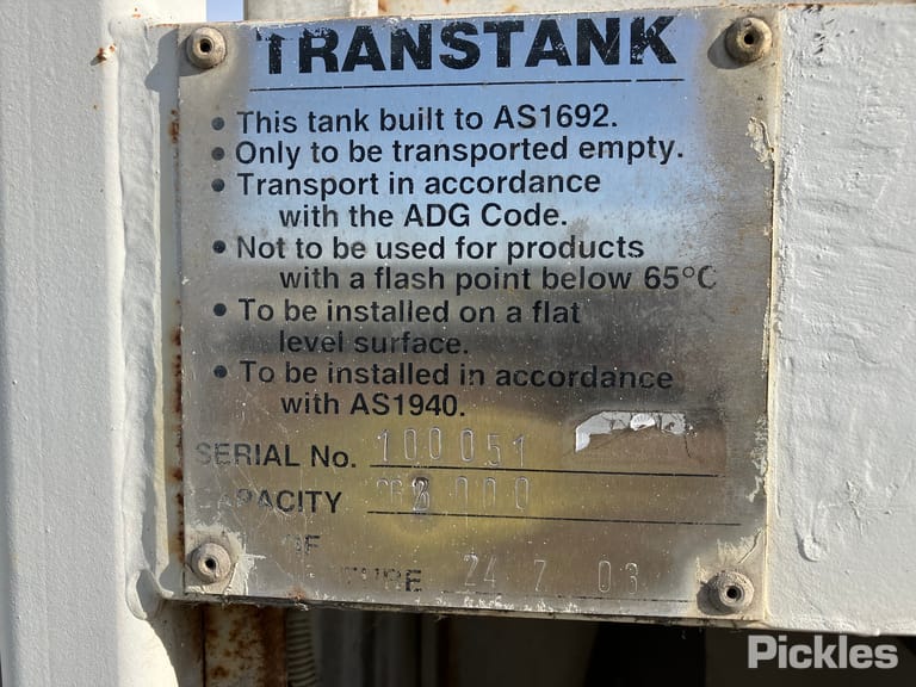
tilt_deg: -2.0
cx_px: 458
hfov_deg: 63.4
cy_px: 344
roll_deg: -2.0
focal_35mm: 28
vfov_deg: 49.7
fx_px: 741
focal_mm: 3.99
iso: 32
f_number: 1.8
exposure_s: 1/1621
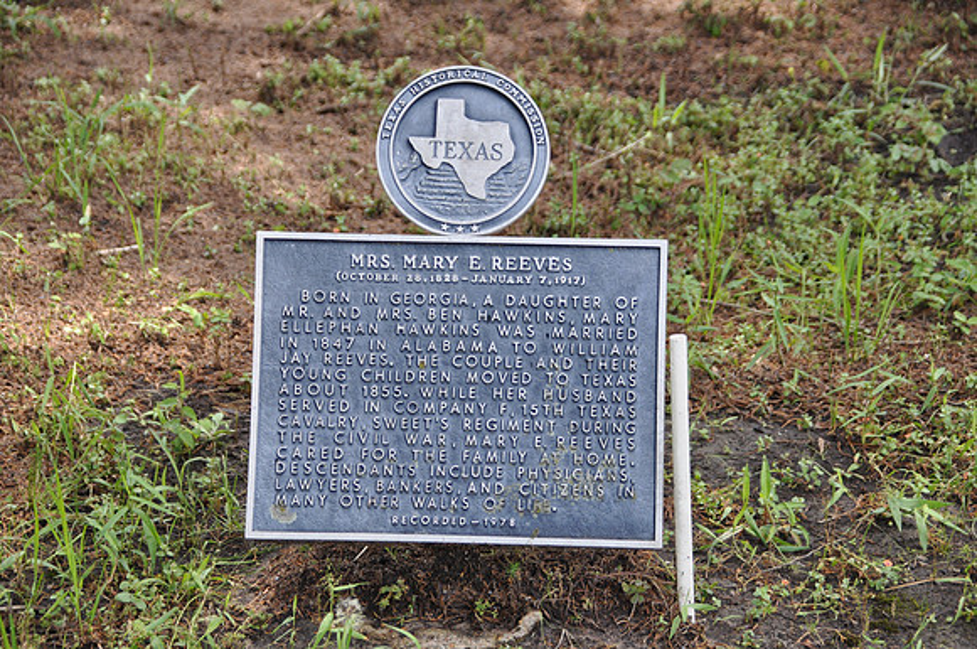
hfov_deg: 17.5
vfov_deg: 11.7
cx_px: 488
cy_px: 324
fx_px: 3171
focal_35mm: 117
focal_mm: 78
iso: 500
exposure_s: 1/250
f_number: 5.3
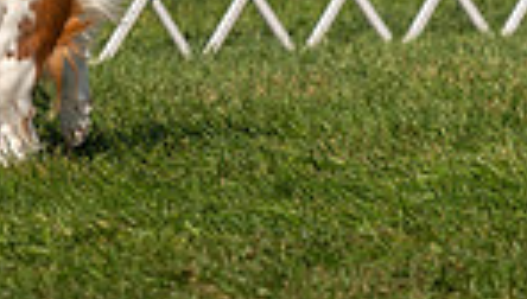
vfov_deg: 1.3
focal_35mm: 953
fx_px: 13346
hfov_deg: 2.3
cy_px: -324
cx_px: -105
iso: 200
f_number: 3.2
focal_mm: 200
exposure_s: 1/3200
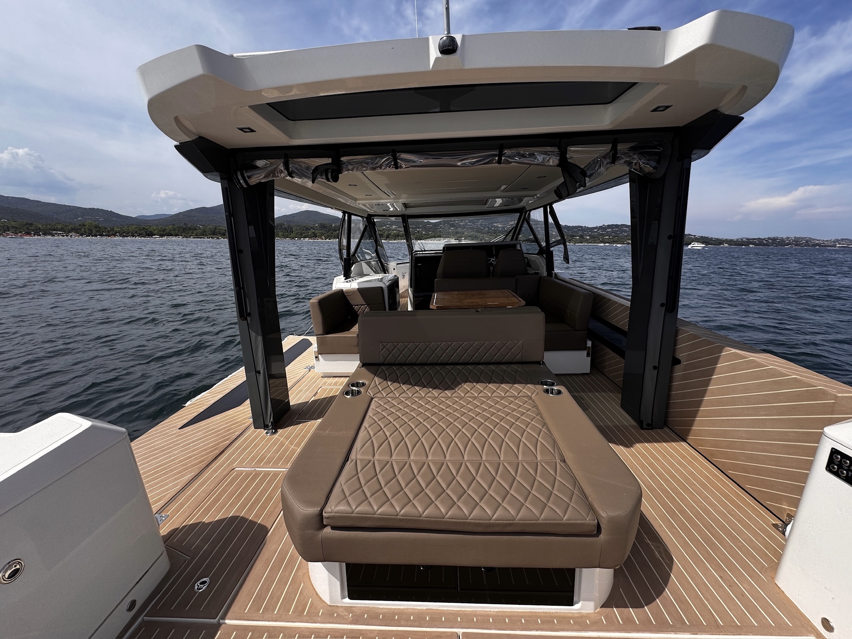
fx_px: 345
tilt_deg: -14.0
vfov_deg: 85.7
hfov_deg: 102.1
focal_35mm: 14
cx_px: 426
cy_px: 320
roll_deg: -0.6
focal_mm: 2.22
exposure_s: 1/1370
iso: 50
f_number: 2.2
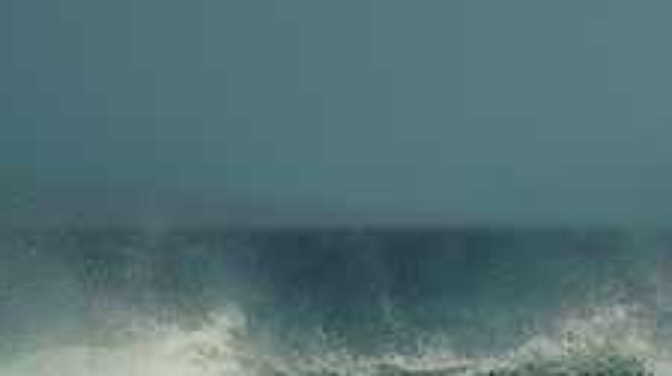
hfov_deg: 2.0
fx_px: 19242
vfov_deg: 1.1
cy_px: 503
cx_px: 806
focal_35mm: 1081
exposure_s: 1/1600
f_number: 4
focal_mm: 400
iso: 100
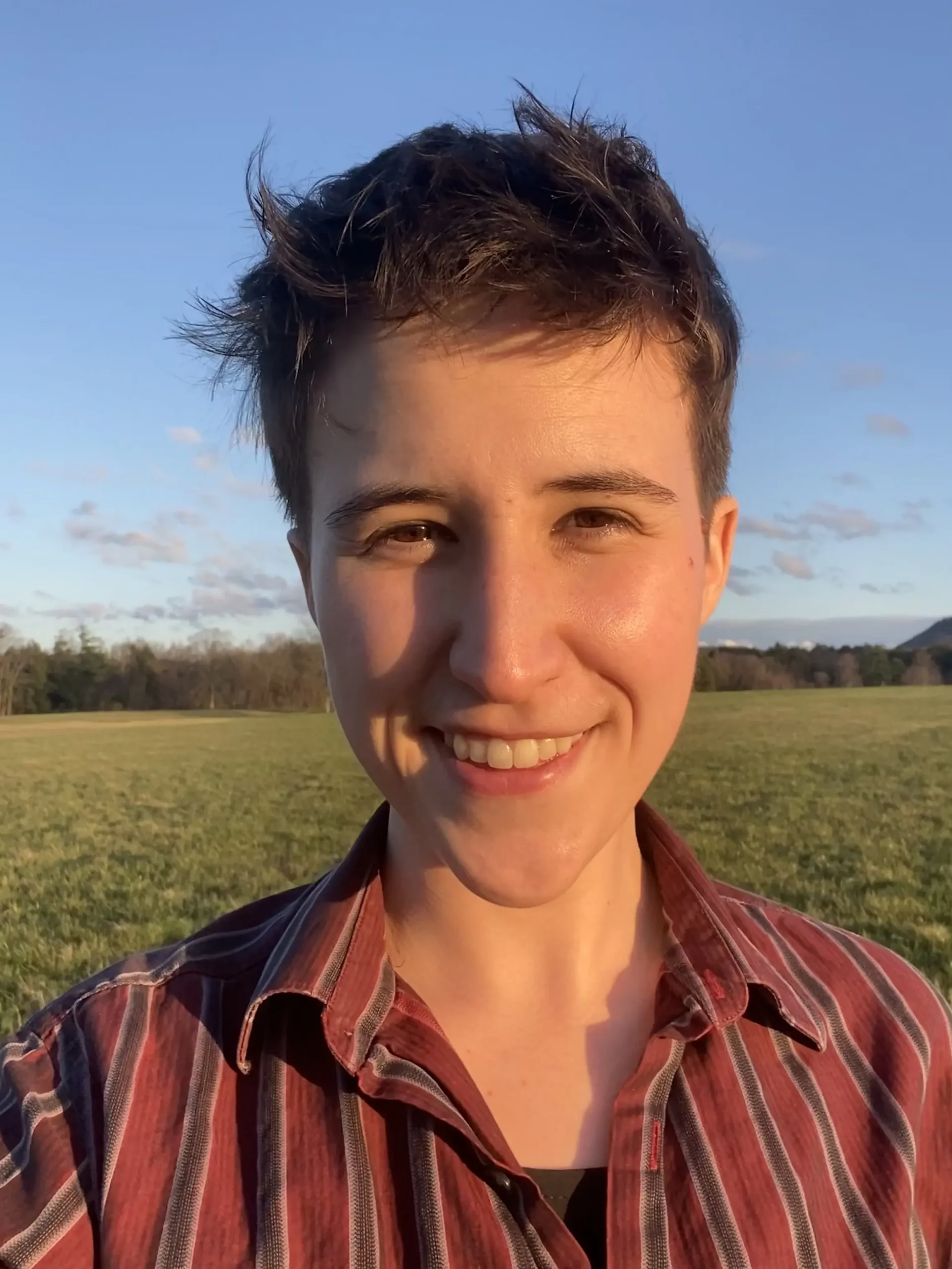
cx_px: 476
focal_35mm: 30
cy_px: 634
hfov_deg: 46.8
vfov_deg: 60.0
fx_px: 1100
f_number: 2.2
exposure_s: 1/351
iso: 25
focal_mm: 2.71
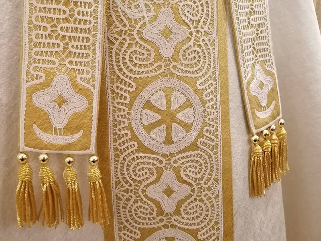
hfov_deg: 54.0
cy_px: 120
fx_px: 315
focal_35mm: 34
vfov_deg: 41.8
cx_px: 160
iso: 500
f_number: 1.8
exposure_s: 1/25
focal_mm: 4.75
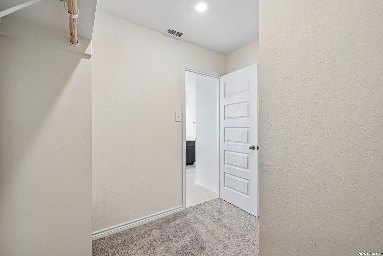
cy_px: 128
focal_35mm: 15
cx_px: 192
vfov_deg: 77.3
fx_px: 160
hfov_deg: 100.4
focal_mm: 15
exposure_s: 1/40
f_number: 8
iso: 500
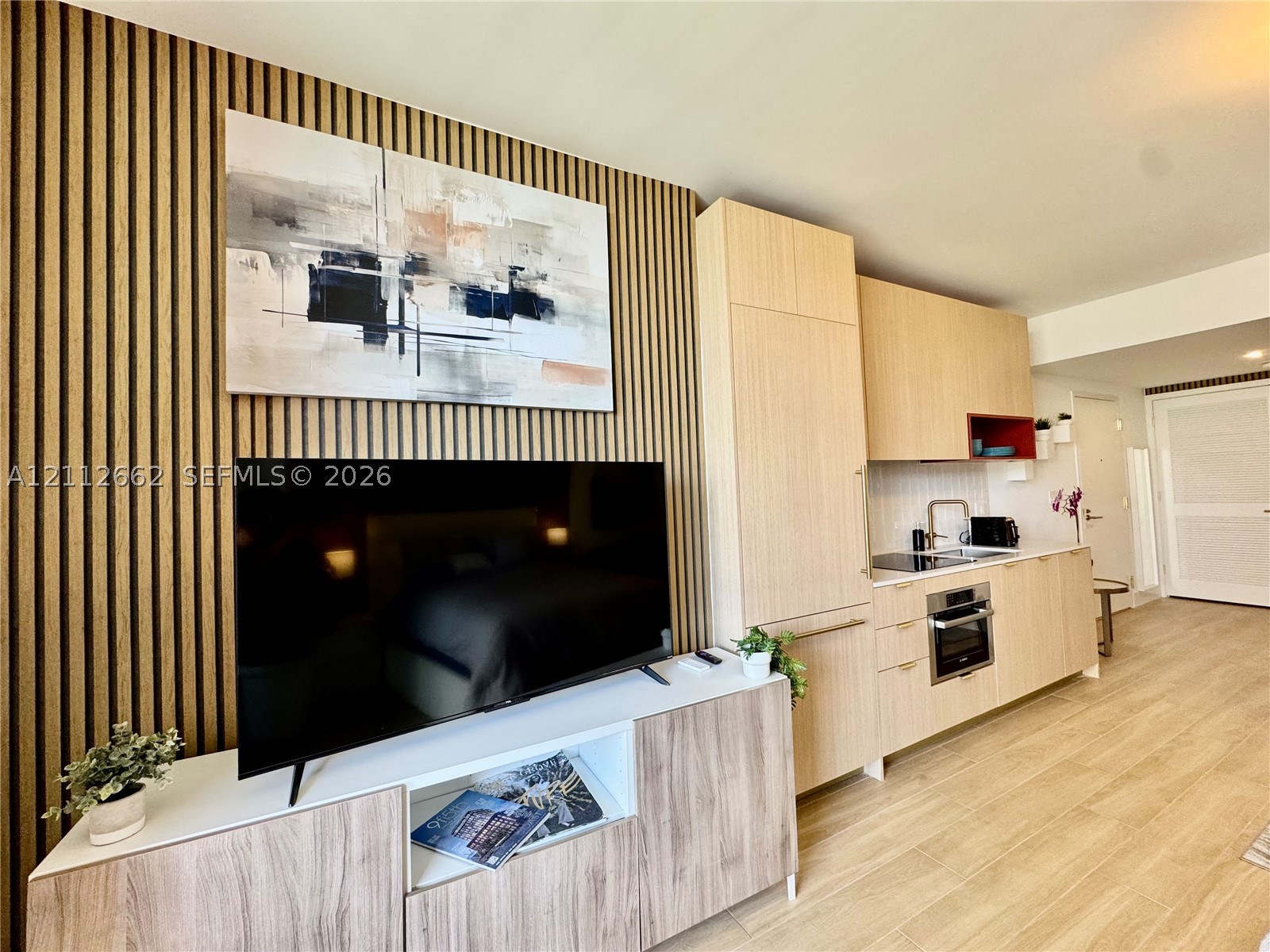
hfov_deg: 102.1
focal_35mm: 14
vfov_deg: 85.7
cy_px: 476
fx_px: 514
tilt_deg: +1.9
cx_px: 635
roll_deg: +2.5
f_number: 2.2
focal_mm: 2.22
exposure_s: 1/120
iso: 160
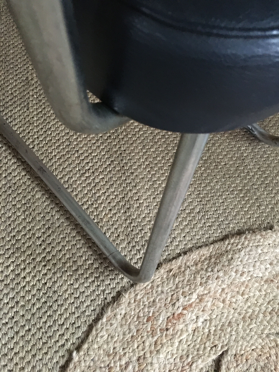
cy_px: 186
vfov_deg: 61.7
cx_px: 140
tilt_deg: -64.6
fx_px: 312
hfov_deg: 48.2
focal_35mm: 29
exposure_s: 1/17
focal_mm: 4.15
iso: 320
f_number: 2.2
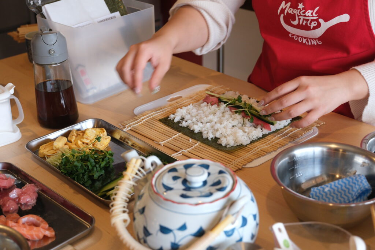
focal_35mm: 54
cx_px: 188
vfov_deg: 25.1
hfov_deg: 36.9
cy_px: 125
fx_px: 563
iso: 1000
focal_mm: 36.3
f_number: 4
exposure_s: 1/110
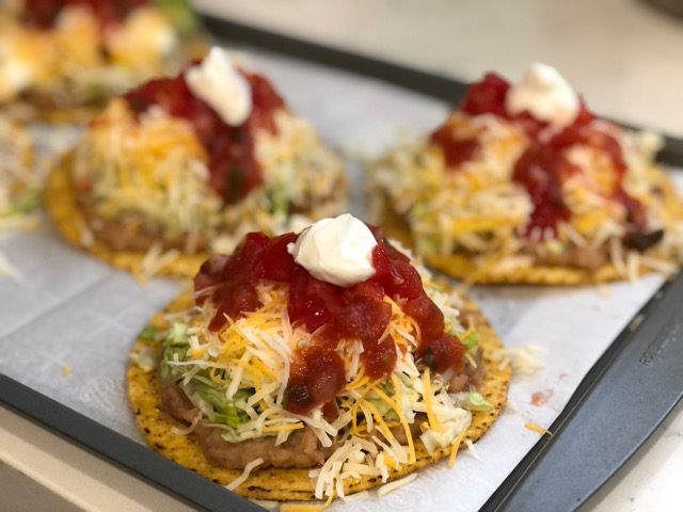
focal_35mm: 57
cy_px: 256
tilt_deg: -33.2
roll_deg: +0.9
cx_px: 342
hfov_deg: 33.8
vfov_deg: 25.7
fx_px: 1125
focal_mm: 6.6
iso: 200
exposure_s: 1/30
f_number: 2.8
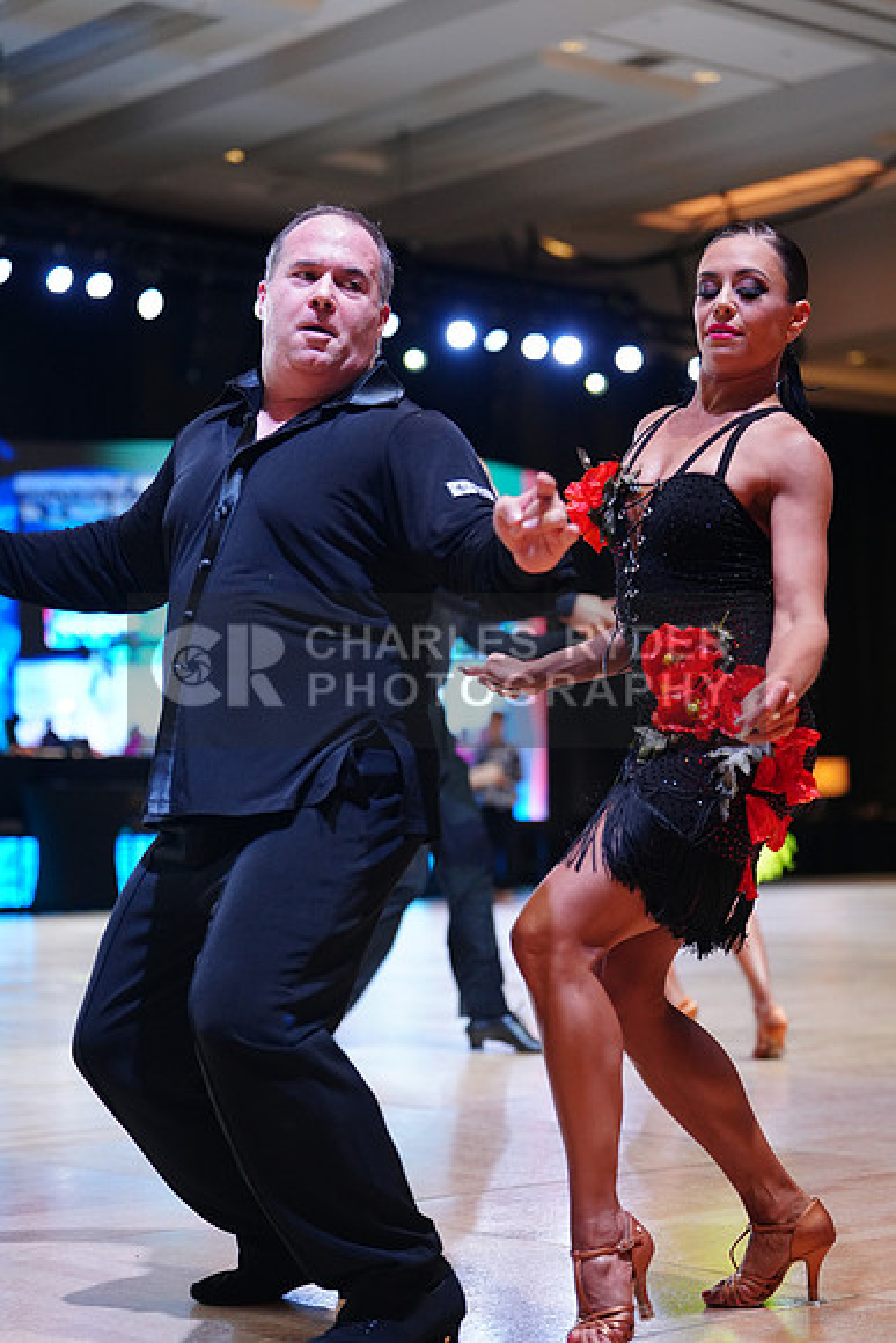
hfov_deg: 19.5
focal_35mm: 70
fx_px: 2612
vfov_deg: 28.8
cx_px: 448
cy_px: 672
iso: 2000
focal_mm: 70
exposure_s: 1/400
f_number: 2.8
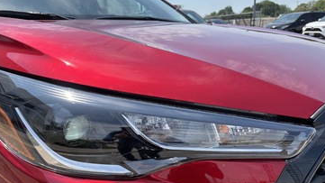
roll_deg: +2.6
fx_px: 284
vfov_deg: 35.5
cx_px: 142
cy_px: 111
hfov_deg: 59.3
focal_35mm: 33
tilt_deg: -17.2
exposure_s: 1/2151
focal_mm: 5.96
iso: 50
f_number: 1.6
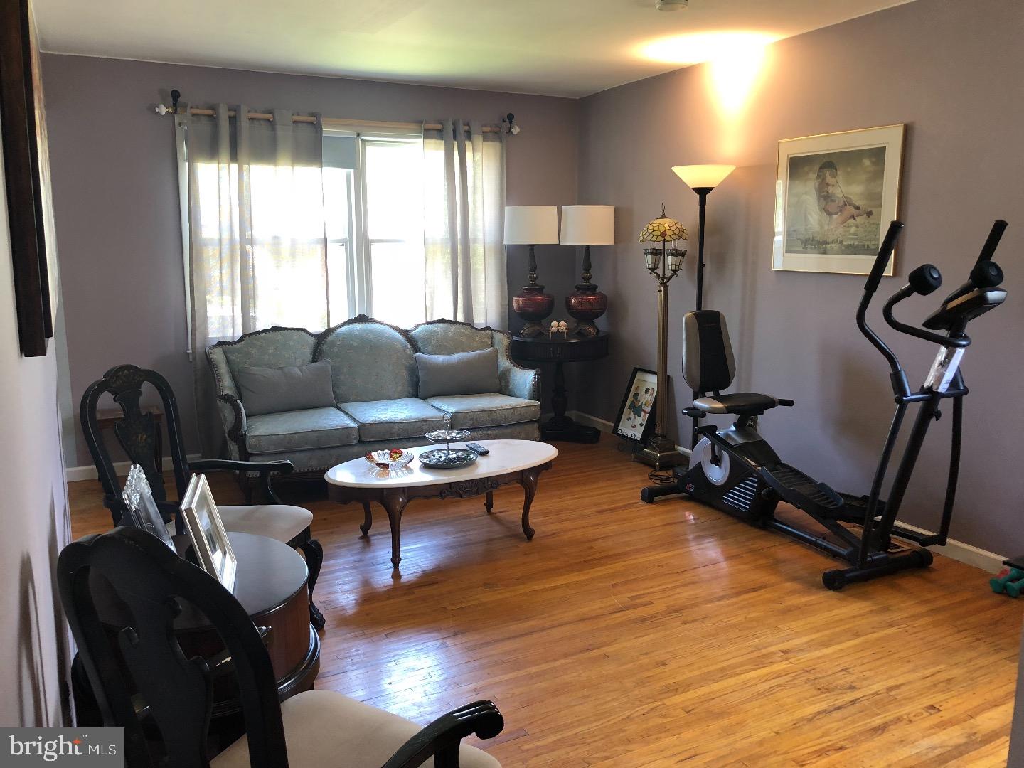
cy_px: 384
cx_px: 512
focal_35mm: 29
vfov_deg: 48.2
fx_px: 858
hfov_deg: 61.7
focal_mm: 3.99
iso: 40
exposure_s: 1/17
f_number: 1.8
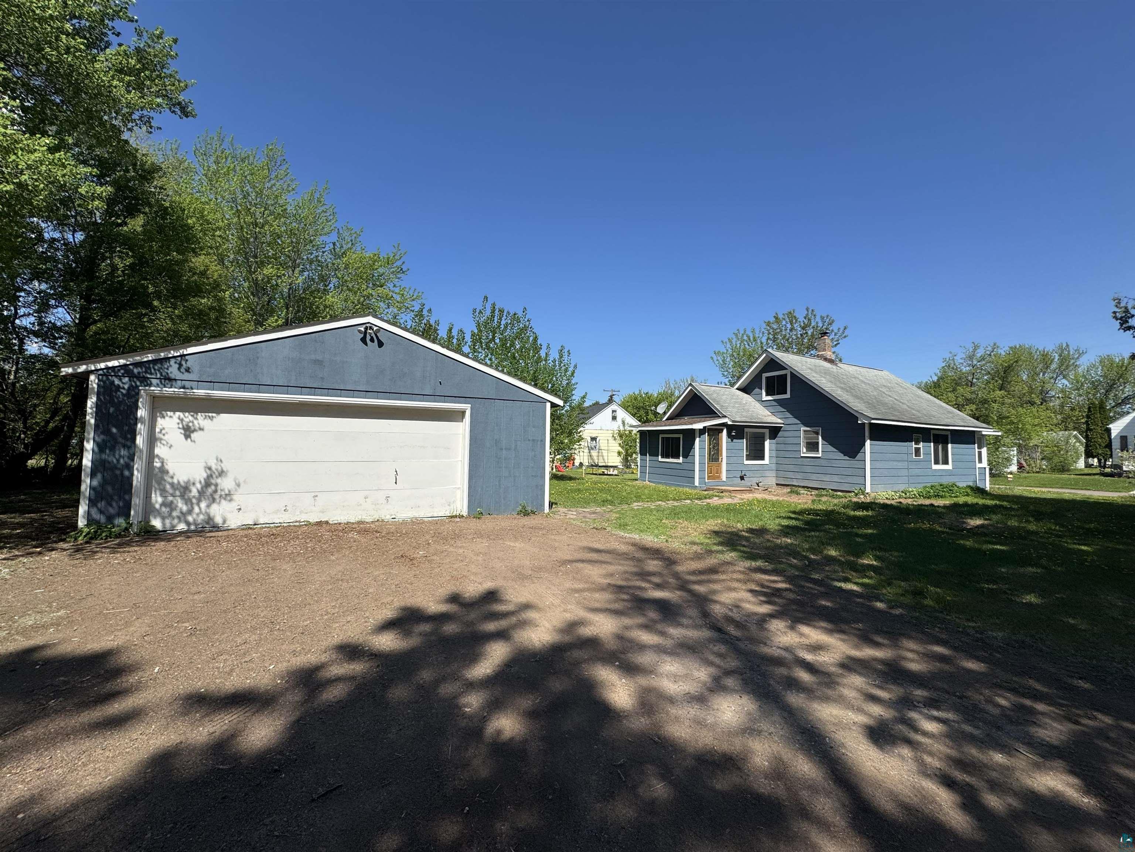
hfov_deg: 102.1
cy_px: 426
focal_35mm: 14
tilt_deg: +3.3
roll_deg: +0.2
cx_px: 568
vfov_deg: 85.7
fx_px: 459
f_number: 2.2
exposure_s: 1/2770
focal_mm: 2.22
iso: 50
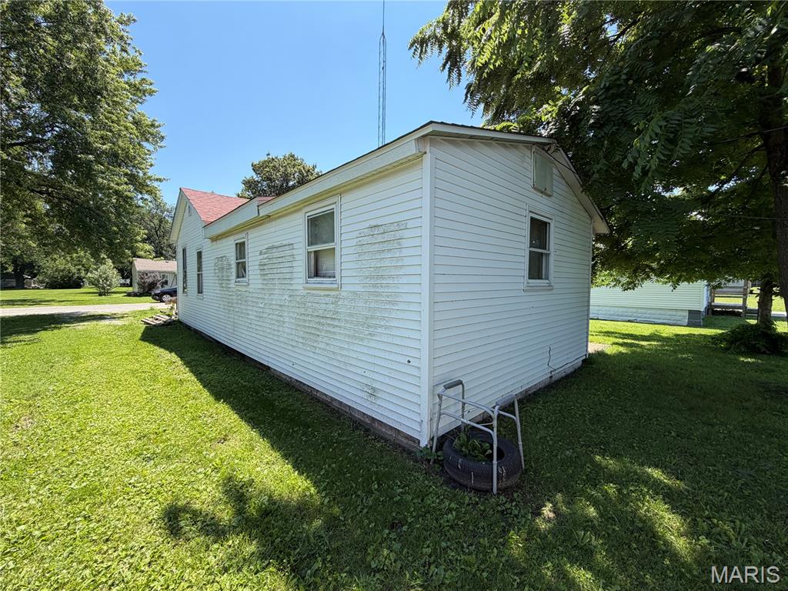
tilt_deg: -1.5
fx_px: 319
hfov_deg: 102.1
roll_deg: +0.6
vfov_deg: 85.7
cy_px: 296
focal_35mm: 14
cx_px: 394
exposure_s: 1/596
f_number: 2.2
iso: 40
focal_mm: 2.22
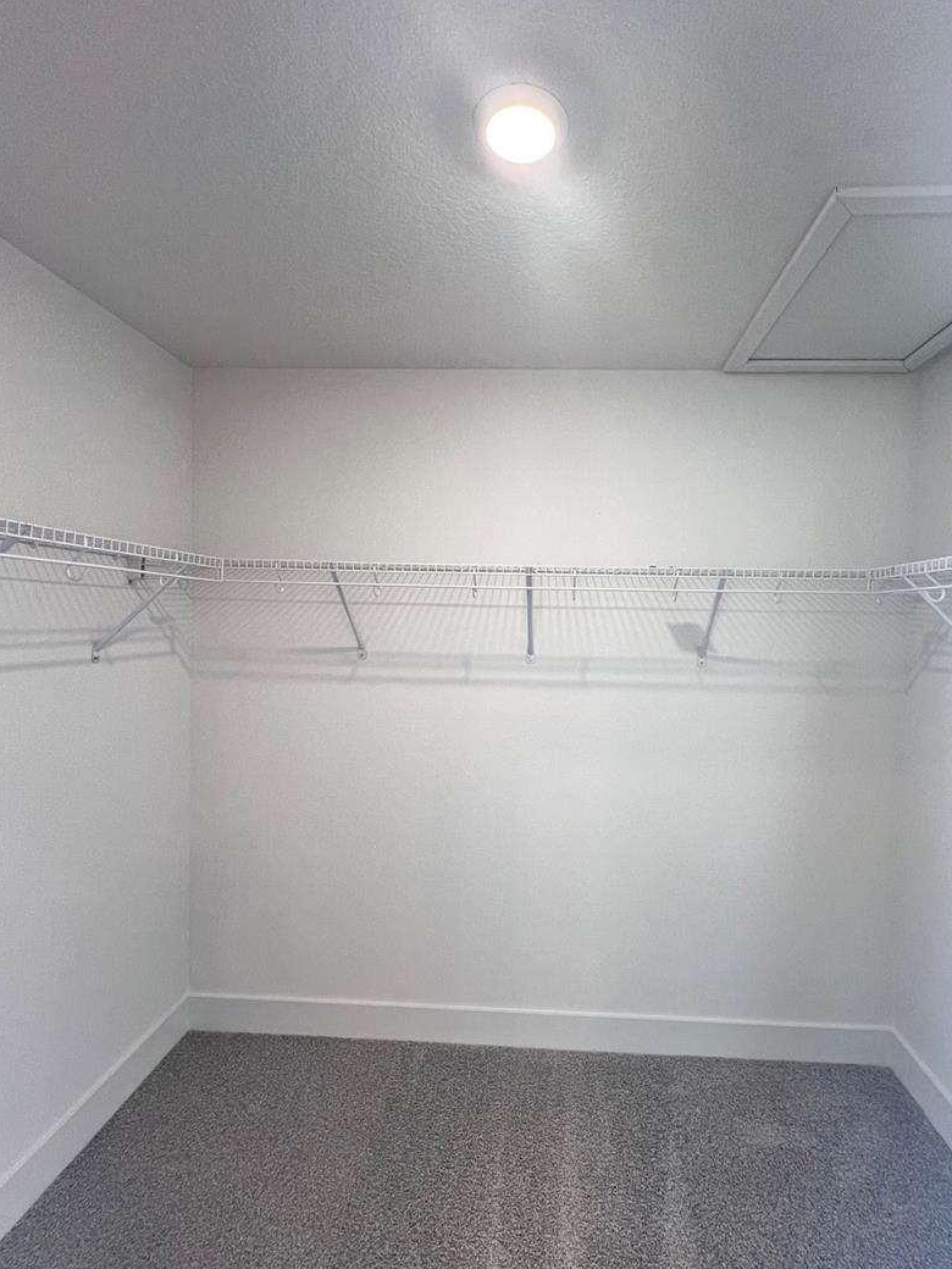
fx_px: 550
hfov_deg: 81.4
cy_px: 633
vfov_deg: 98.2
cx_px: 535
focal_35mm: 15
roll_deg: -1.7
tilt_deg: +0.3
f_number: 1.8
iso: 160
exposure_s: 1/60
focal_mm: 1.57
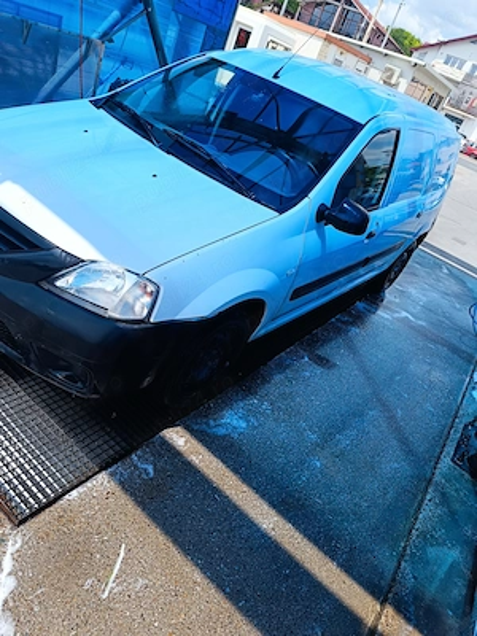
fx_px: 441
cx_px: 238
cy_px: 318
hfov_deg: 56.8
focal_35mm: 24
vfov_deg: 71.6
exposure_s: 1/1290
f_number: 1.88
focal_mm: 5.59
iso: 56
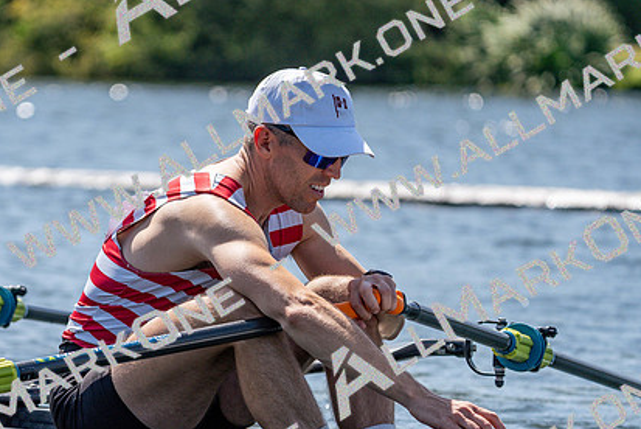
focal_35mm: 323
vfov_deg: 4.3
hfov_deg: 6.4
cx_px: 199
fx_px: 5755
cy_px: 273
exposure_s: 1/2000
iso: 320
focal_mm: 230
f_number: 5.6
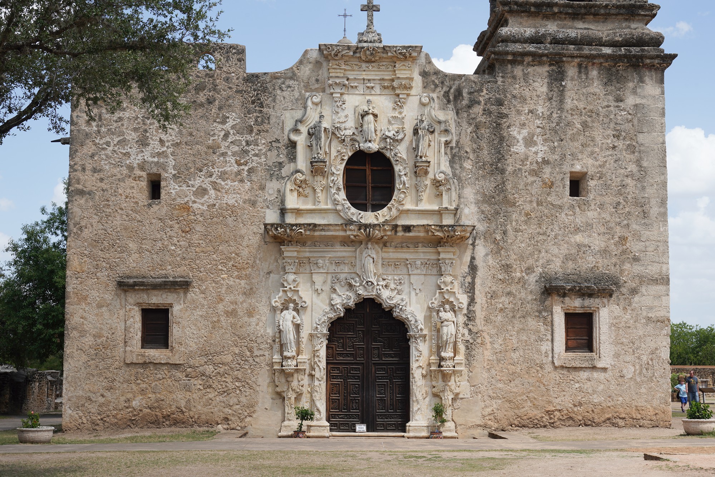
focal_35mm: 56
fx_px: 1112
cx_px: 358
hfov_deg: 35.6
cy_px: 238
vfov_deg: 24.2
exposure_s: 1/100
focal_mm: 56
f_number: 14
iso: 100
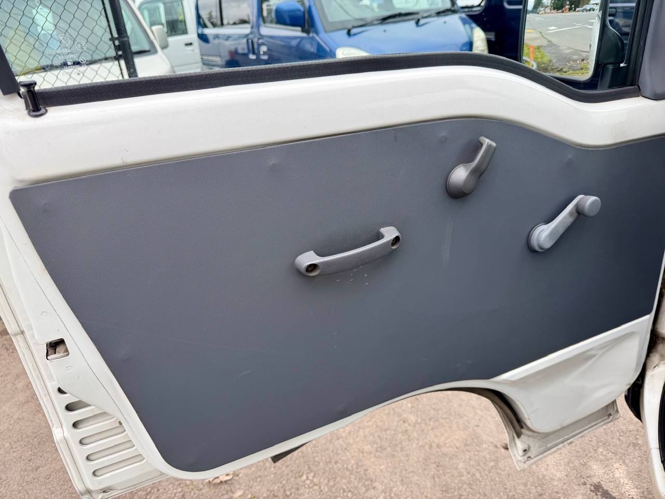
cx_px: 332
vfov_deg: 56.8
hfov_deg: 71.6
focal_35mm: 24
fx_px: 461
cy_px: 250
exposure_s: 1/593
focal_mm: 6.76
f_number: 1.78
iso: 100
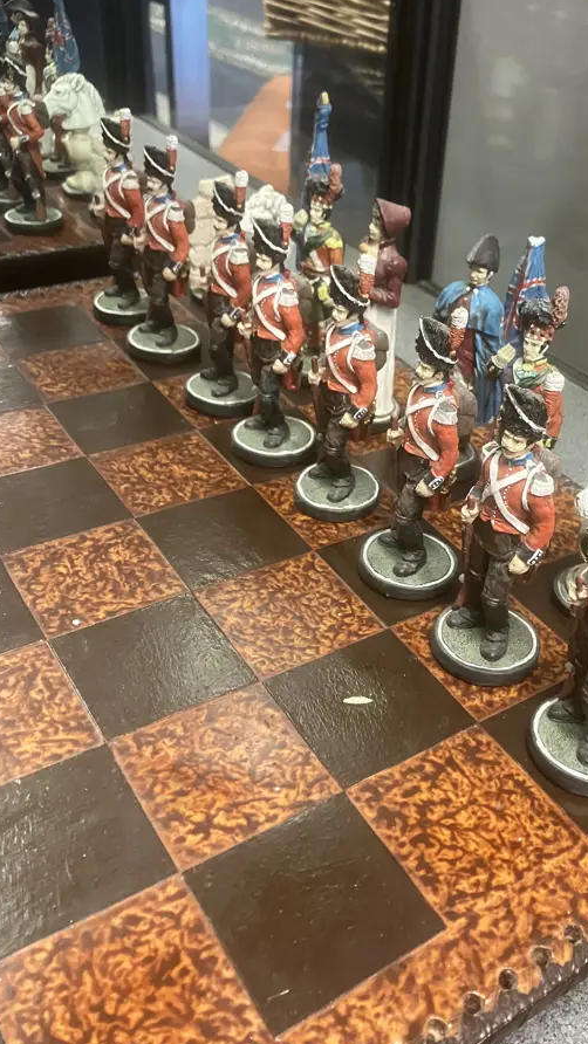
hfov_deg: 33.2
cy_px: 461
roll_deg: -6.5
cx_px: 424
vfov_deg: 56.5
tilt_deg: -30.7
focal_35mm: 35
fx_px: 970
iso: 250
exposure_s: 1/33
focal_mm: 3.99
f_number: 1.8
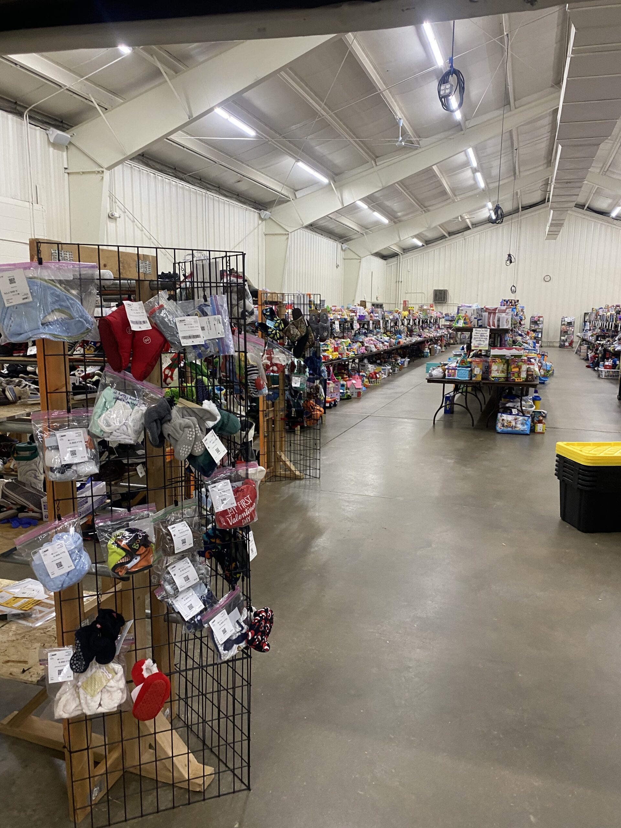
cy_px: 414
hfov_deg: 53.1
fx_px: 622
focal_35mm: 26
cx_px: 310
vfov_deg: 67.3
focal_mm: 4.25
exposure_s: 1/60
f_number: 1.8
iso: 125
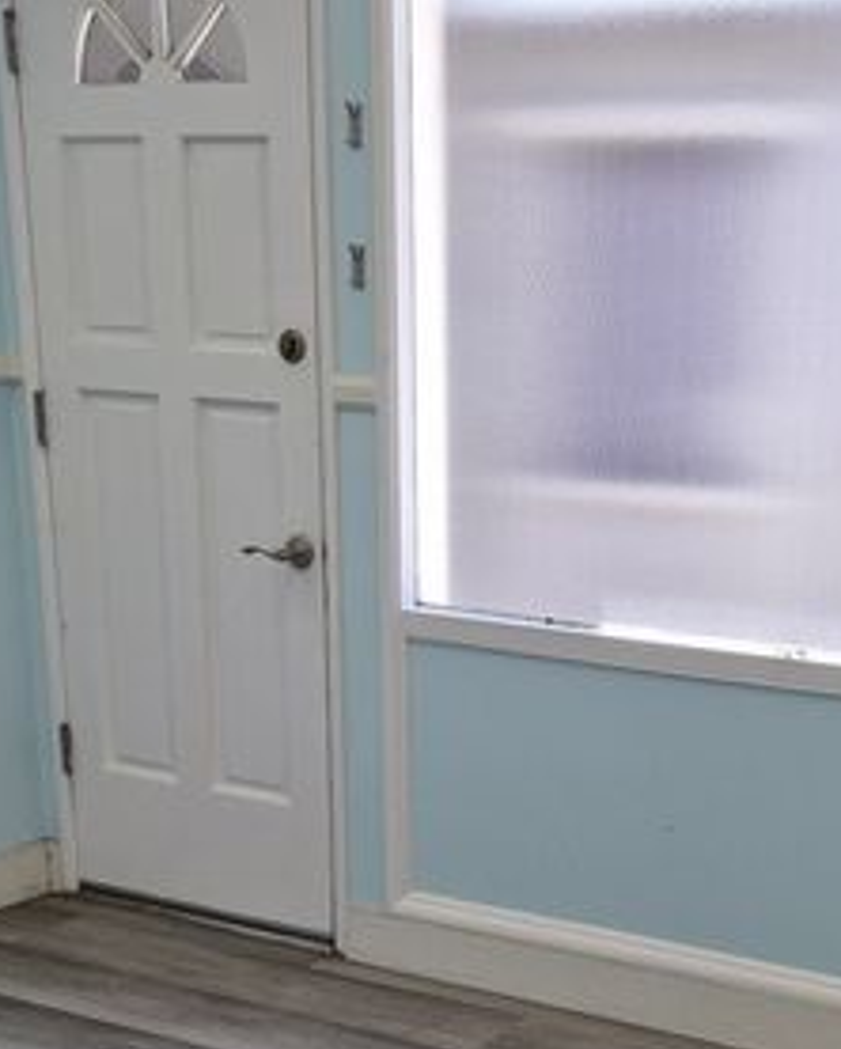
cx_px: 682
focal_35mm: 54
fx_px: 1678
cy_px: 892
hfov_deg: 27.5
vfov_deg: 33.3
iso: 32
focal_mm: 5.4
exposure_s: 1/242
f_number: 1.8
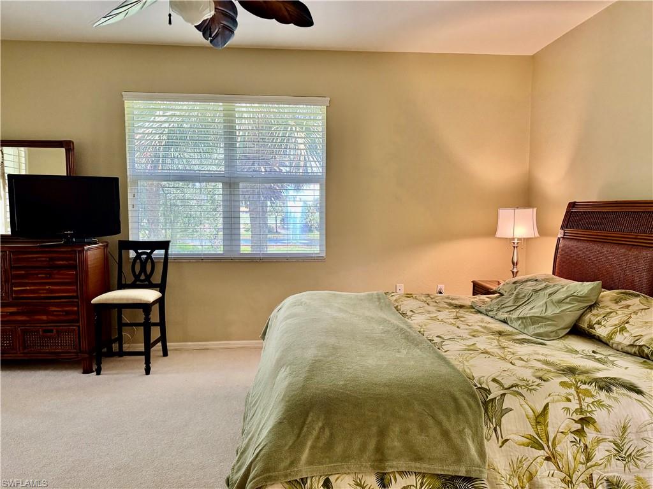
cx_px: 326
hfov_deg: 71.6
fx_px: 453
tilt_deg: -4.7
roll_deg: -0.7
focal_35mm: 24
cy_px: 244
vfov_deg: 56.8
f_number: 1.78
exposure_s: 1/120
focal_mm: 6.76
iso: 160
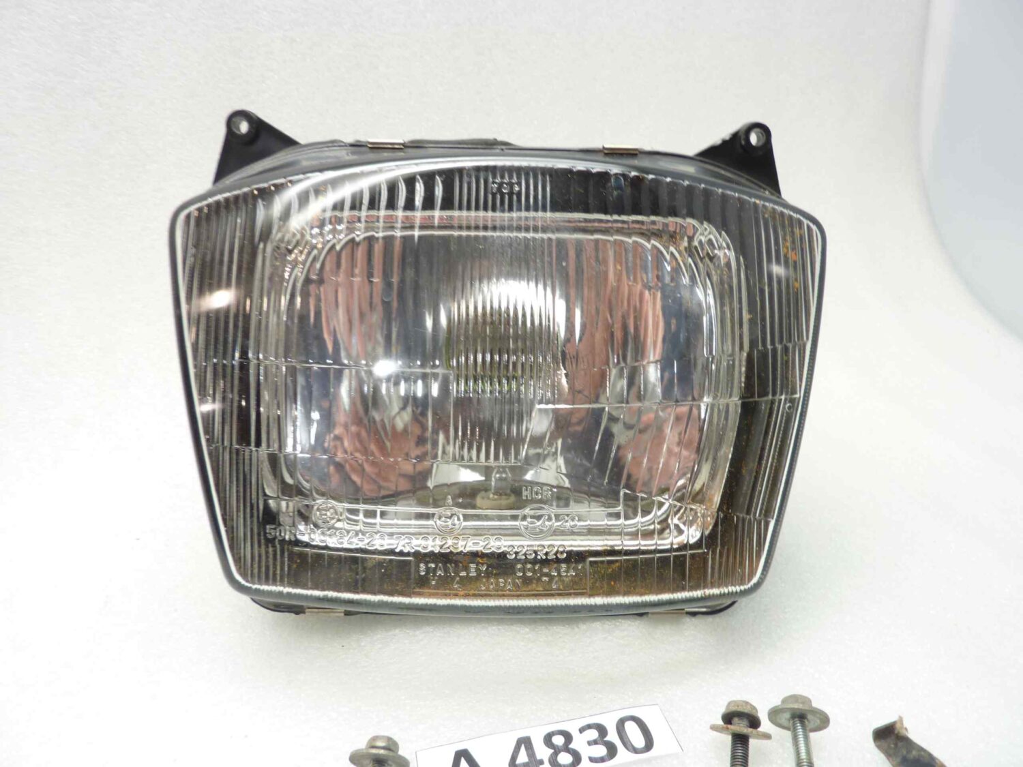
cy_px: 384
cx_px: 512
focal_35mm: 25
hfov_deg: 69.4
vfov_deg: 54.9
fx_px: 739
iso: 80
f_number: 3.3
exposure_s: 1/8
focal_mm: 4.1
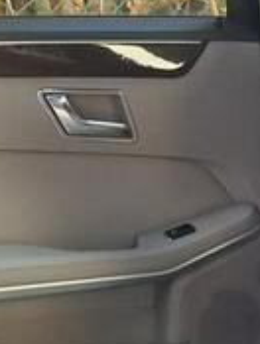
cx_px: 569
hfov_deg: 11.4
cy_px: 361
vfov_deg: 16.8
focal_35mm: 114
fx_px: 1138
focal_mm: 5.54
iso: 40
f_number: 1.8
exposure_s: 1/102
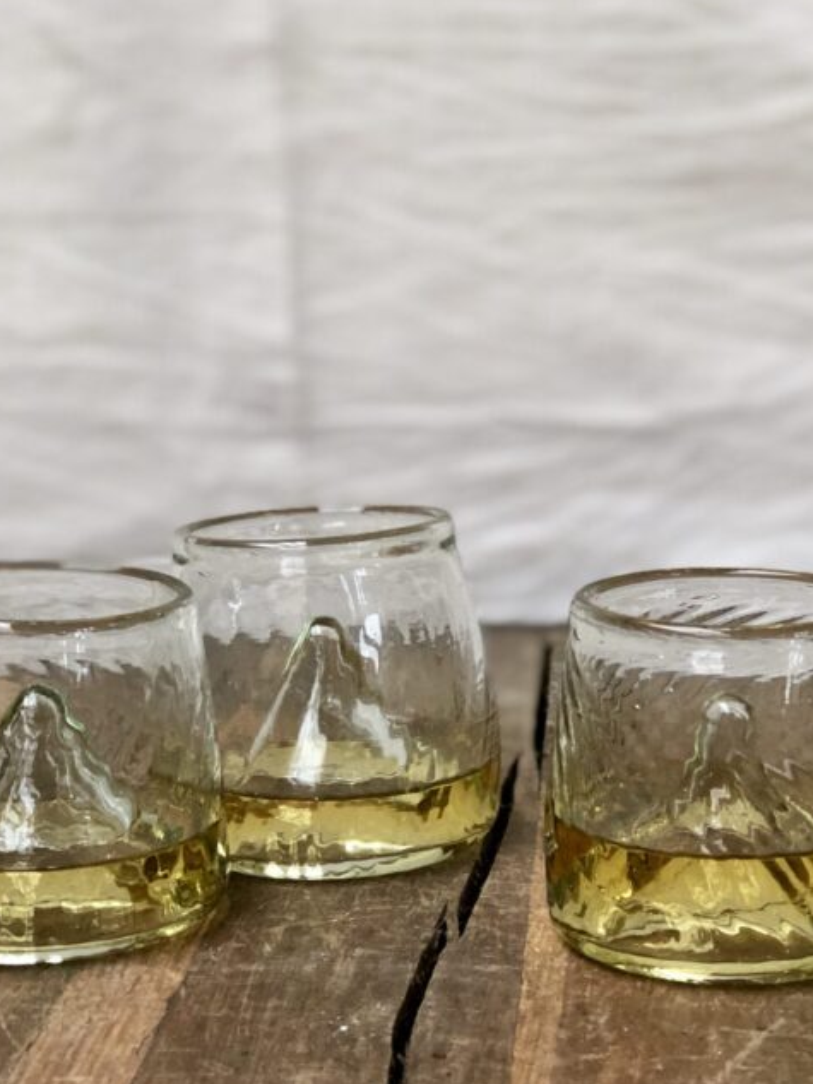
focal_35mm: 72
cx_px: 467
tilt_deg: -12.8
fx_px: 2254
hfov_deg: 20.4
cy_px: 668
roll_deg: +1.8
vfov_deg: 27.0
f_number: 2.8
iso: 125
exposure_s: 1/30
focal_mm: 6.6
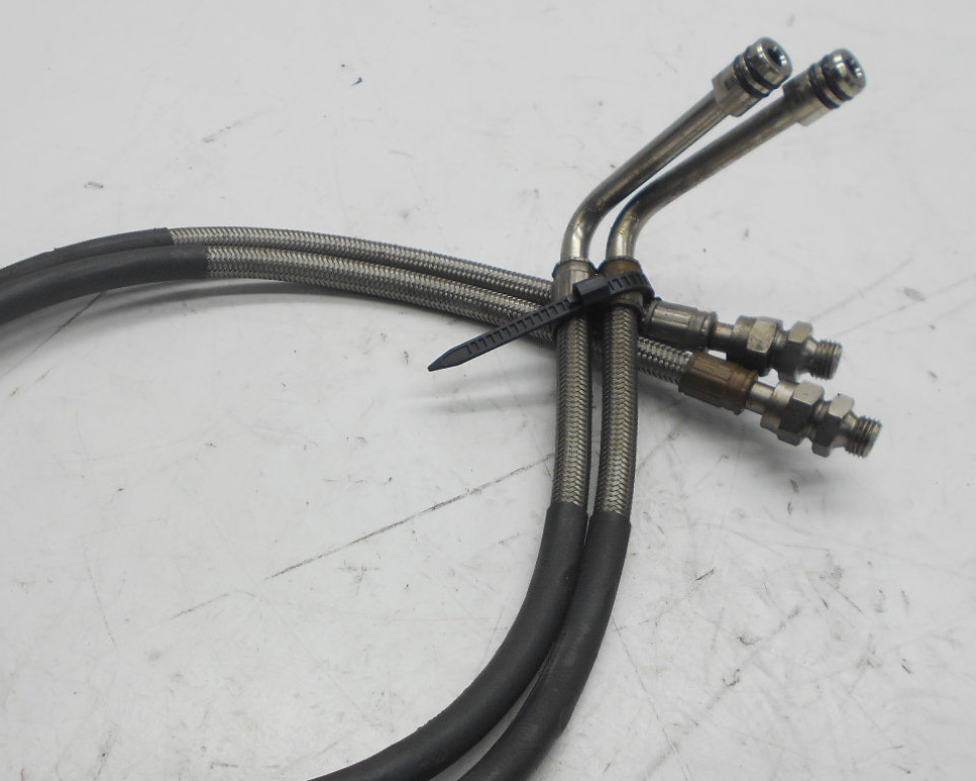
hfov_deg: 43.0
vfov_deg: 35.4
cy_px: 511
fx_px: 1213
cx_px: 301
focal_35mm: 42
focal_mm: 4.6
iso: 80
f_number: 3.2
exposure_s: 1/60
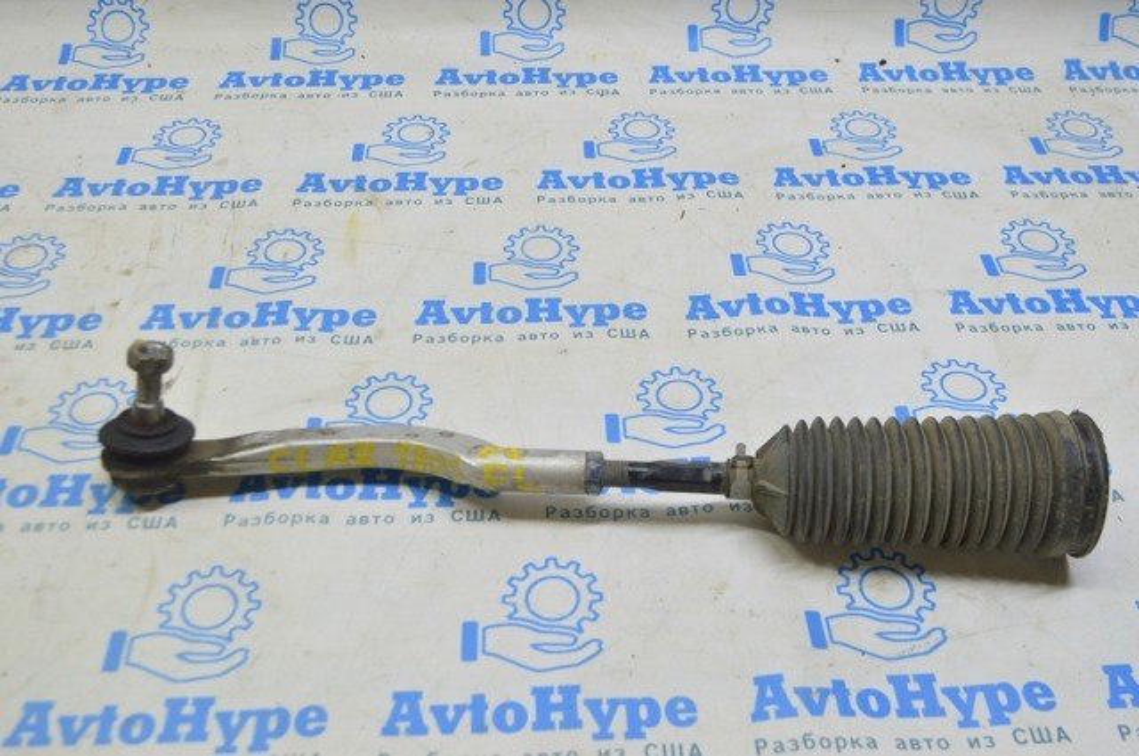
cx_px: 570
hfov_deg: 51.3
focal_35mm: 38
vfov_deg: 35.4
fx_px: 1185
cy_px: 378
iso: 400
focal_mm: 25
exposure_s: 1/25
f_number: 5.6
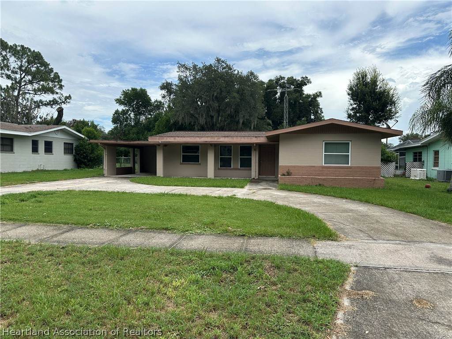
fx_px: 313
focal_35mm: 24
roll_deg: -1.7
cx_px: 226
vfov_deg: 56.8
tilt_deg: -2.3
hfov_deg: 71.6
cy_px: 170
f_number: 1.78
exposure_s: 1/3247
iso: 80
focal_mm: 6.86
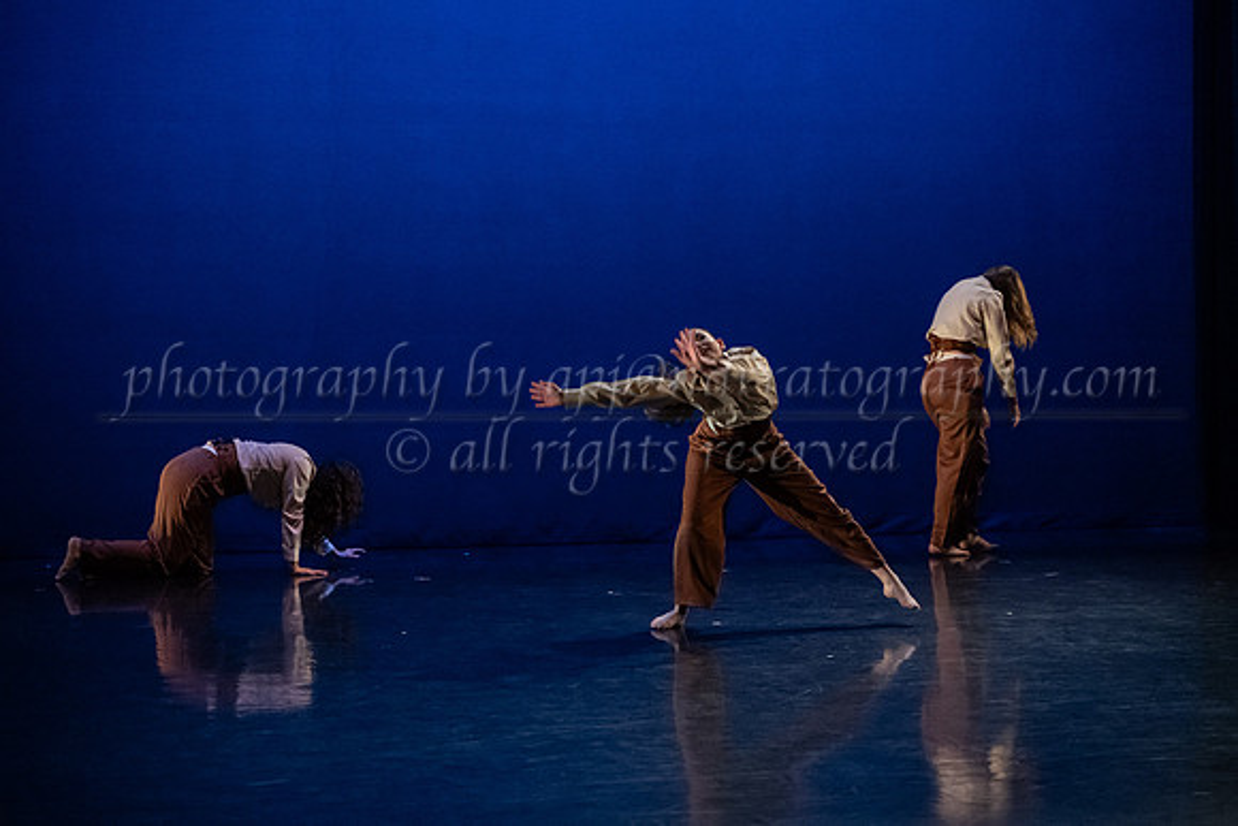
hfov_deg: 23.8
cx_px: 705
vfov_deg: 16.0
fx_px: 2937
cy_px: 388
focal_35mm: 85
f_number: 3.5
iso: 4000
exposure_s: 1/400
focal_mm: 75
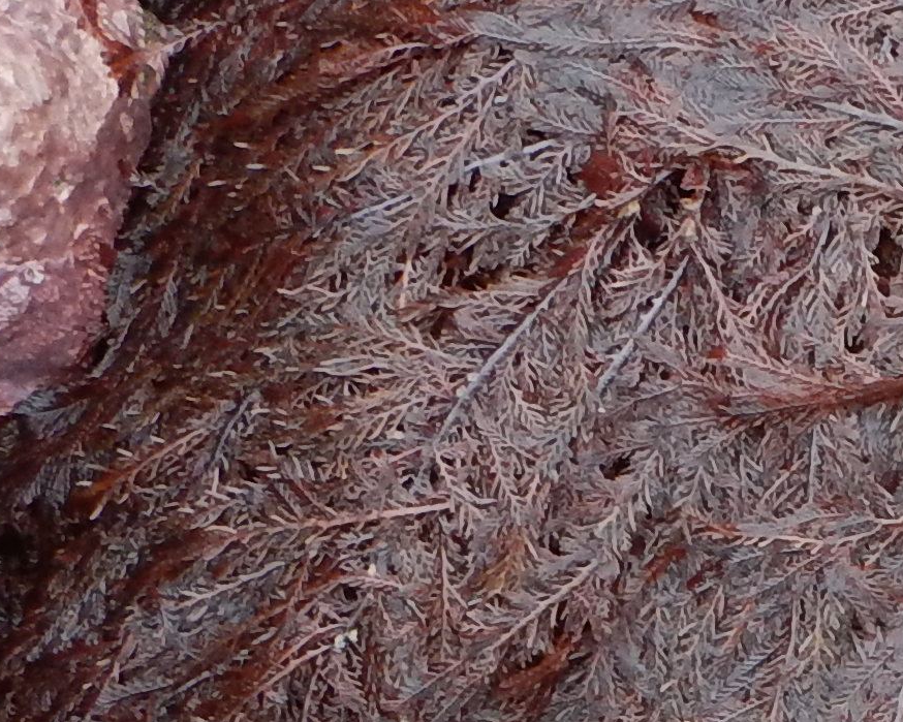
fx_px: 4676
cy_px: 710
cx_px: 1788
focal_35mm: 175
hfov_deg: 10.2
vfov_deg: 8.8
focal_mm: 6.1
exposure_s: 1/40
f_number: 4.2
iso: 125
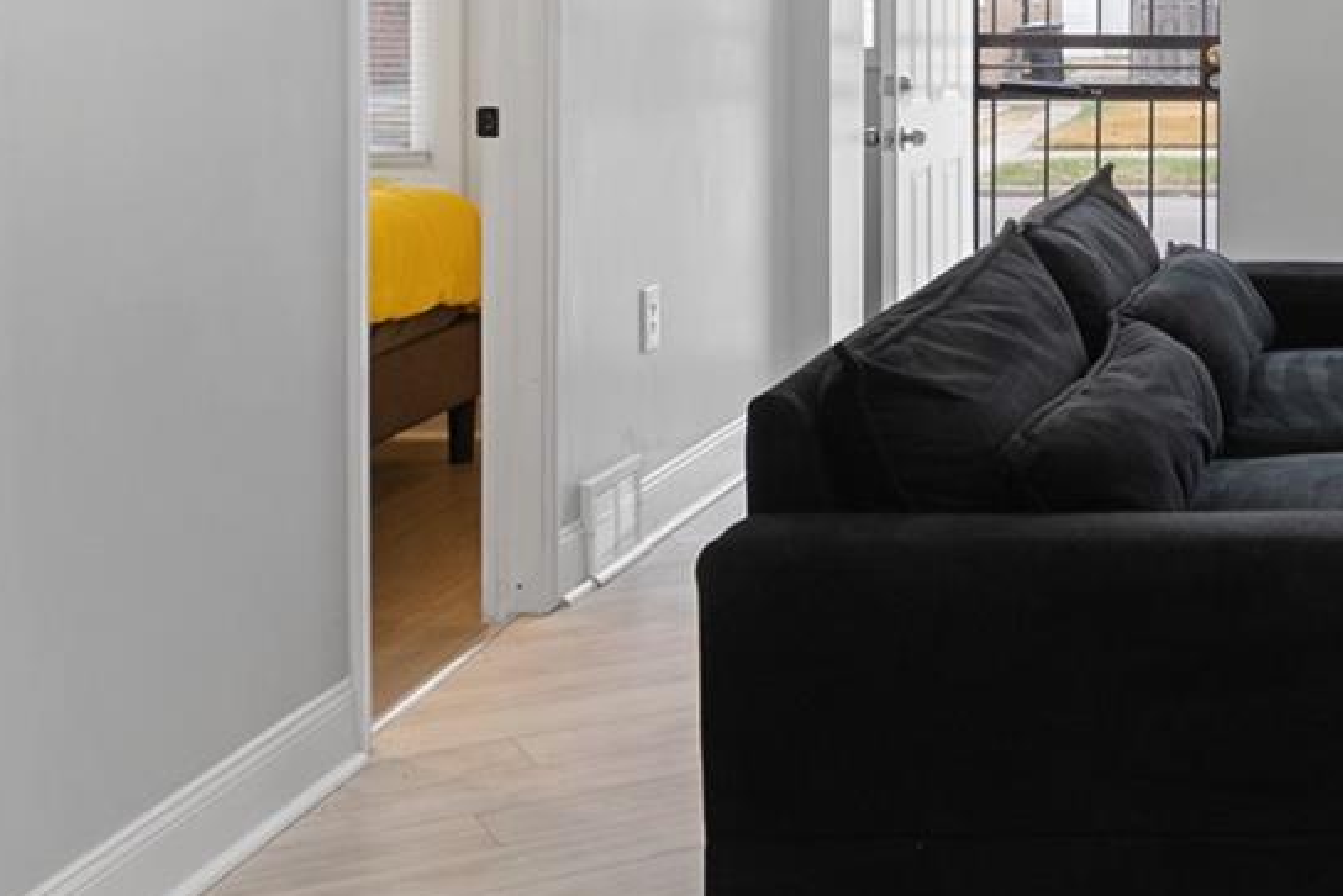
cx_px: 1585
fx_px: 4216
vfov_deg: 12.0
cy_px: 47
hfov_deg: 17.3
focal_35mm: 113
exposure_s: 1/6
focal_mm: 30
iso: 320
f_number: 9
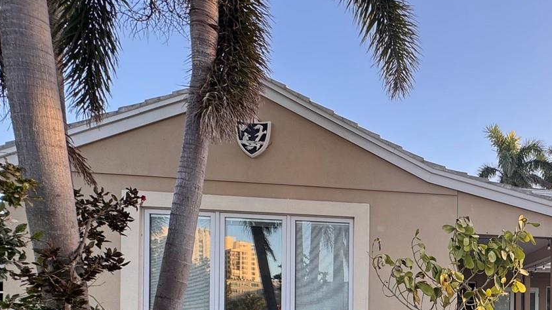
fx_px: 424
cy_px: 314
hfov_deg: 57.8
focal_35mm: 29
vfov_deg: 36.0
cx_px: 485
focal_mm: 2.22
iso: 40
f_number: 2.2
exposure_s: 1/112
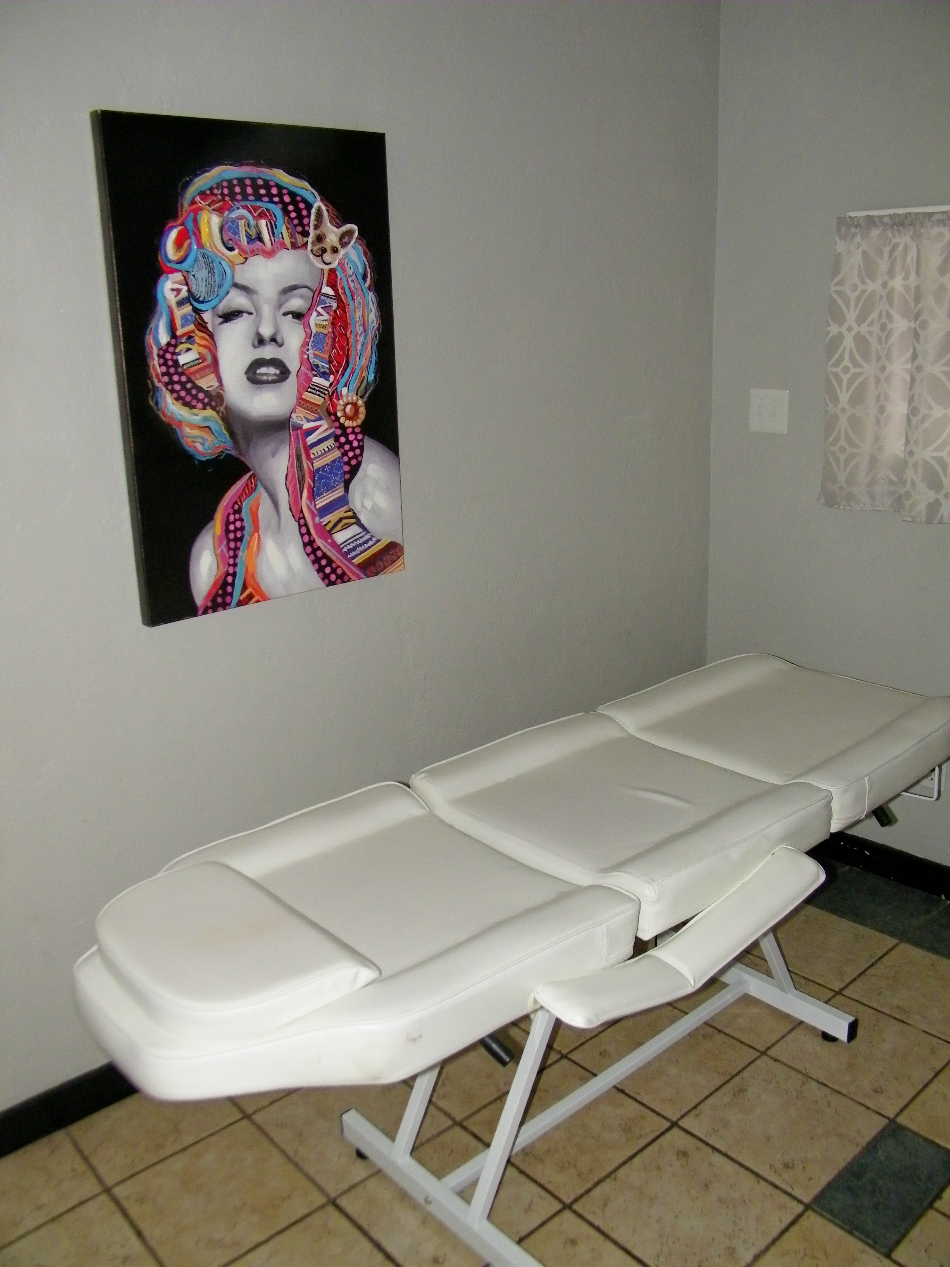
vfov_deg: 63.4
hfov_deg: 49.7
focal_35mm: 28
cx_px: 475
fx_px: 1025
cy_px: 634
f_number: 3.5
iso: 200
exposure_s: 1/30
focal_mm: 5
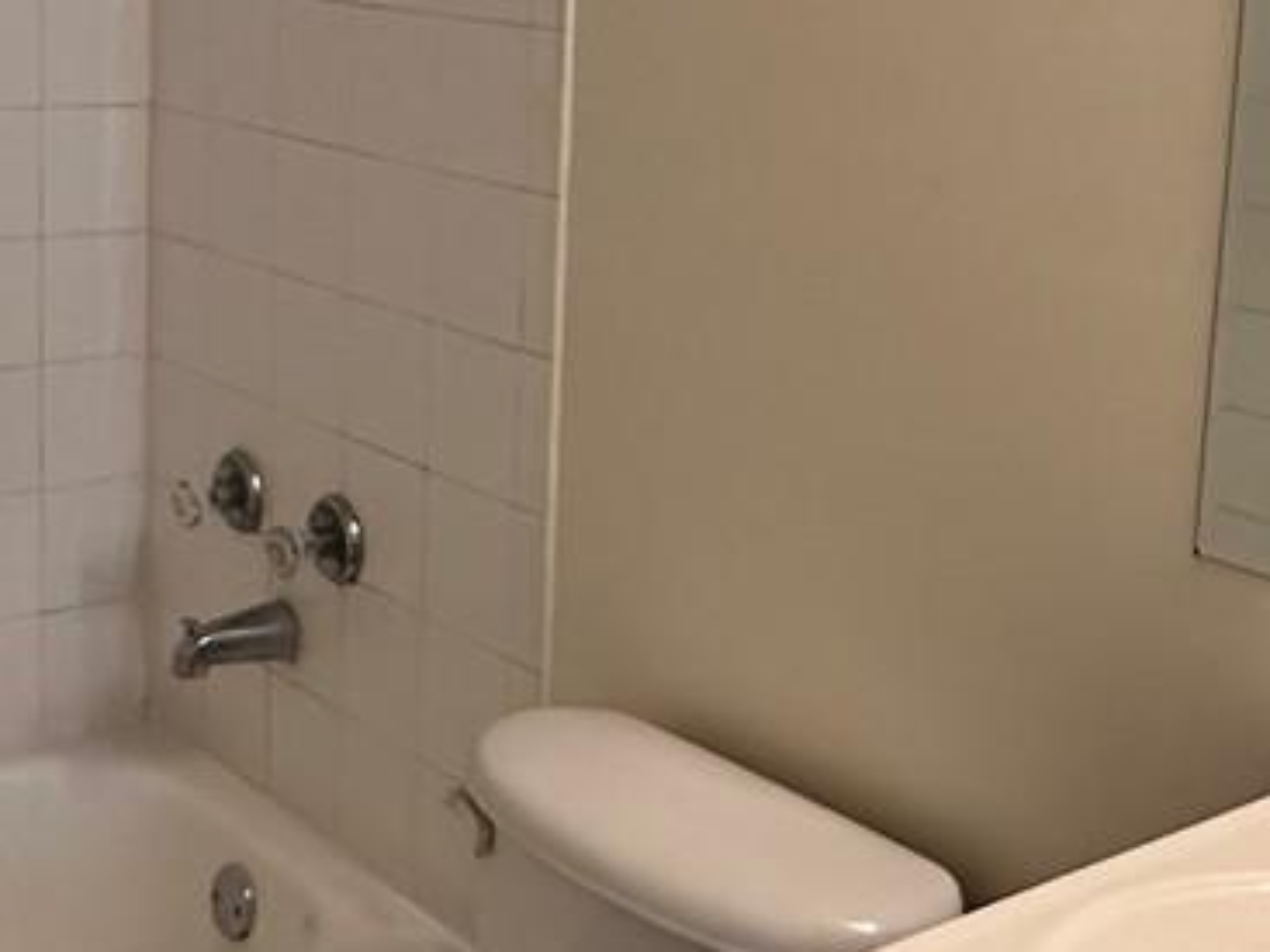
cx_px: 554
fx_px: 2237
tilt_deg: -8.9
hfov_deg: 31.7
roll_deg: -2.4
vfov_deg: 23.7
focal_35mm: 61
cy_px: 222
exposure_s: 1/120
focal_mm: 2.22
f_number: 2.2
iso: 320
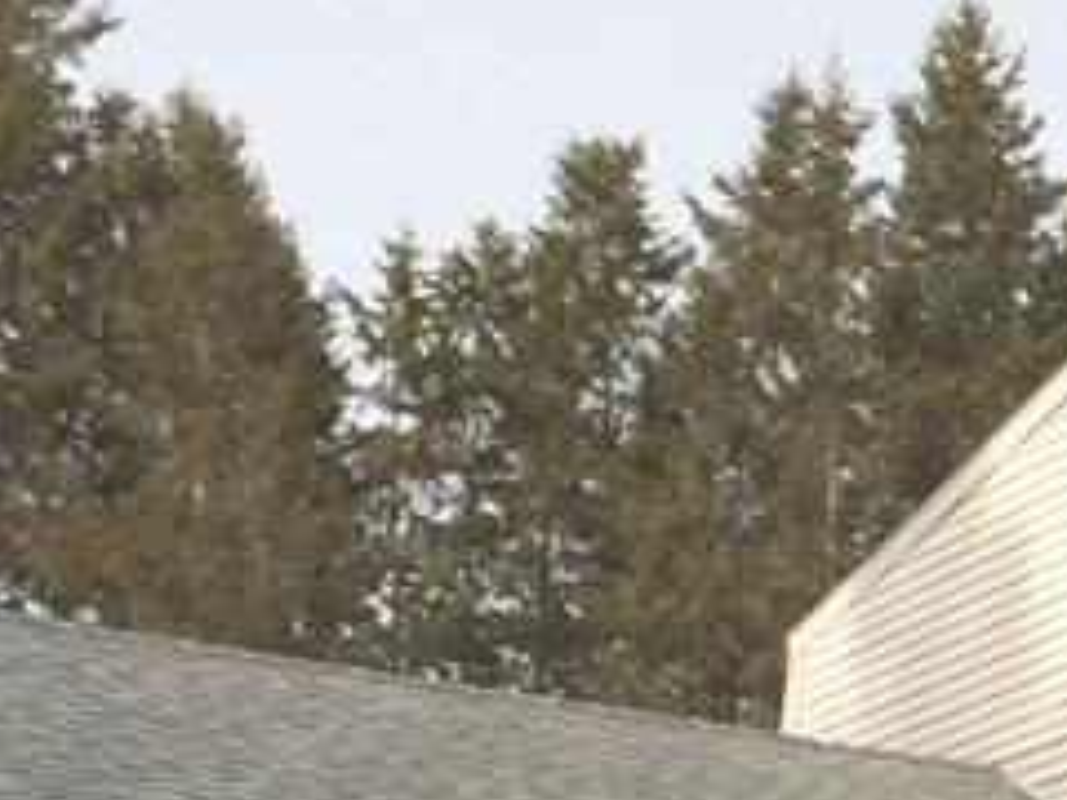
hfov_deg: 14.3
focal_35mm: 128
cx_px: 1632
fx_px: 3945
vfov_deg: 11.2
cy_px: 1120
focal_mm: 4.12
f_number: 2.2
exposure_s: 1/1953
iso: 50
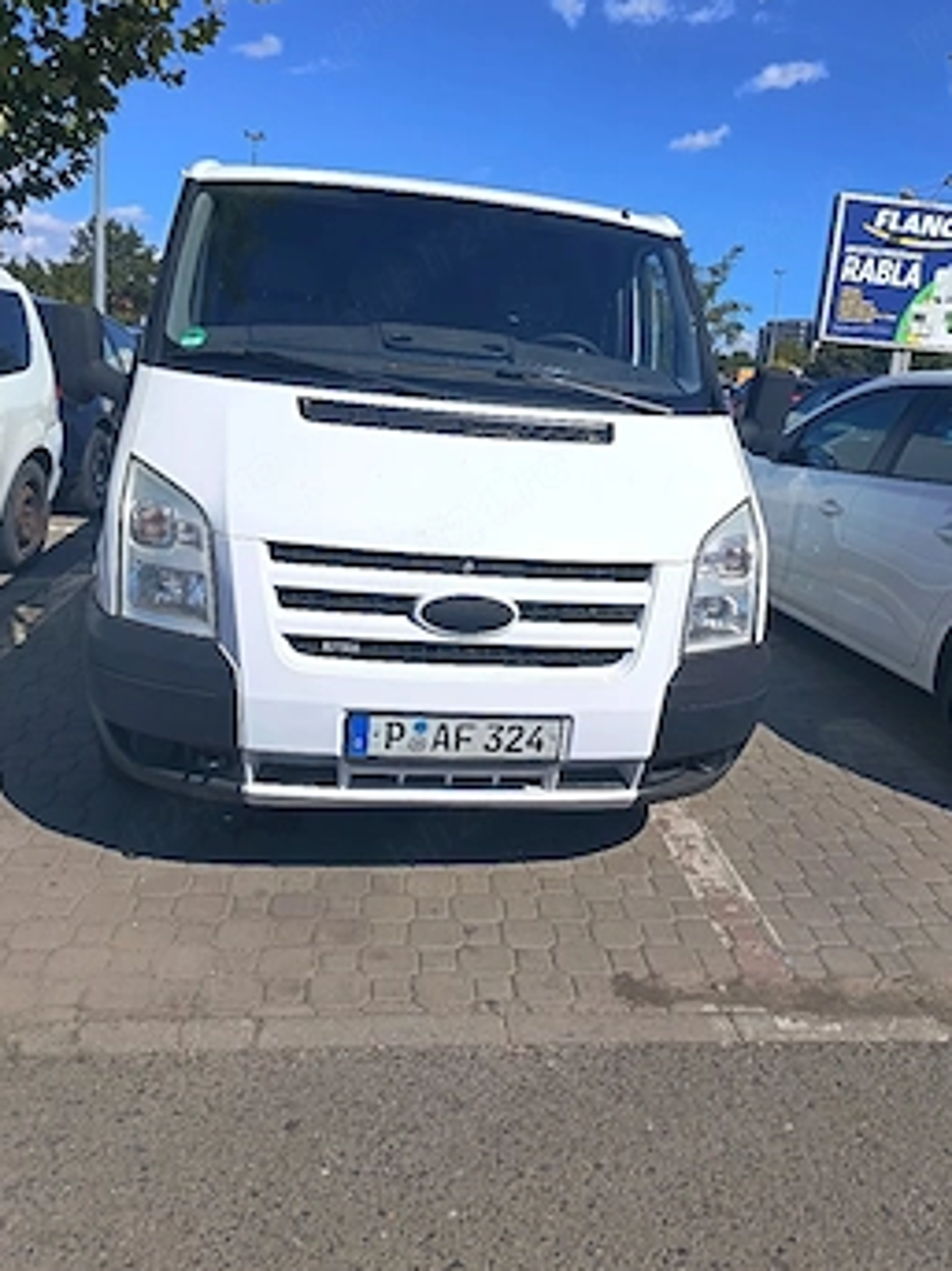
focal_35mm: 28
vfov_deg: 63.4
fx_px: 1027
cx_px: 522
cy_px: 585
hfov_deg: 49.6
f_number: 1.75
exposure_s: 1/1429
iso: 100
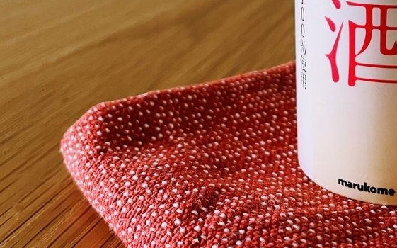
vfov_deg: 21.1
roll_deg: +0.1
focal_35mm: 59
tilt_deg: -13.6
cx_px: 301
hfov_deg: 33.8
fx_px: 638
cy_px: -13
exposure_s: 1/62
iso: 125
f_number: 1.6
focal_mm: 4.2
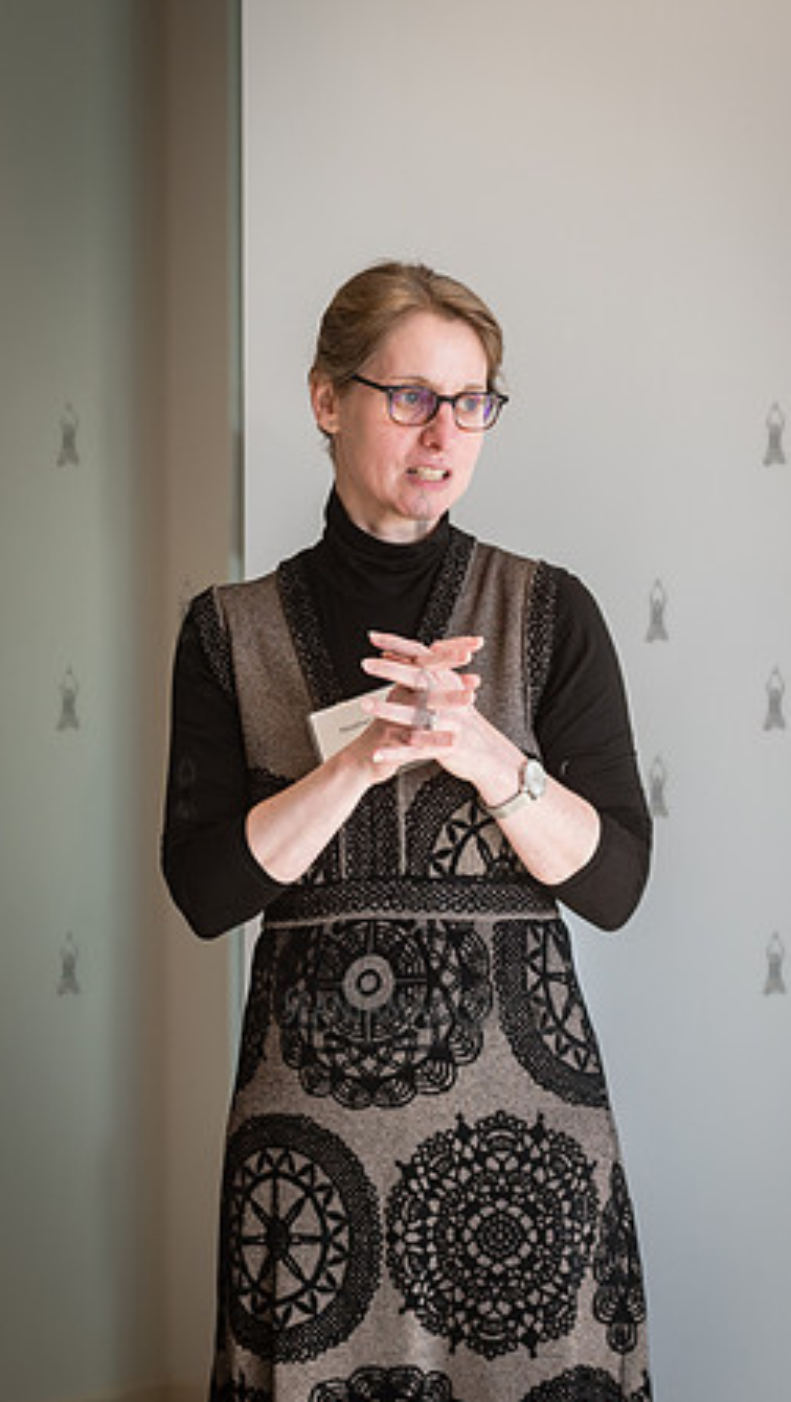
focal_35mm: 148
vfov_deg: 14.5
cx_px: 132
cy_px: 692
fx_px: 5509
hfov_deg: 8.2
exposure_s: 1/200
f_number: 4
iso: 500
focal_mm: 92
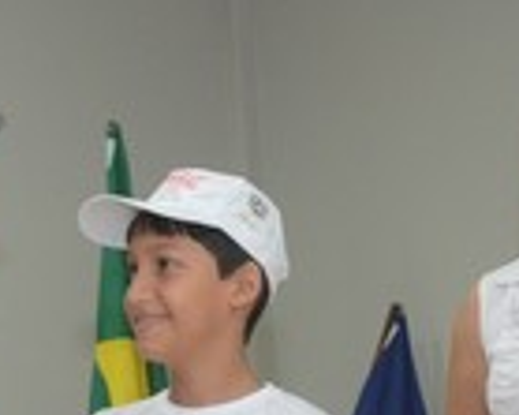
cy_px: 482
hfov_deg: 13.6
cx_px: 142
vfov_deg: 10.7
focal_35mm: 142
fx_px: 2172
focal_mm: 31
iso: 1600
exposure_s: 1/100
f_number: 4
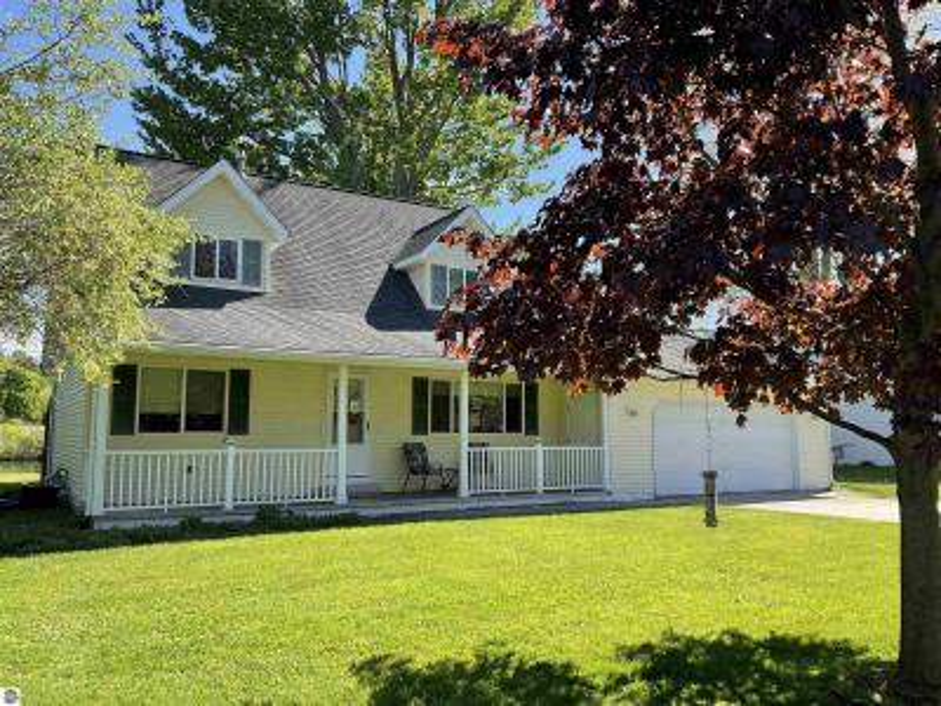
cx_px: 470
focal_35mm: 29
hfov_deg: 61.7
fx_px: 788
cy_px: 353
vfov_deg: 48.2
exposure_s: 1/599
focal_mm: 3
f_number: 1.8
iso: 16
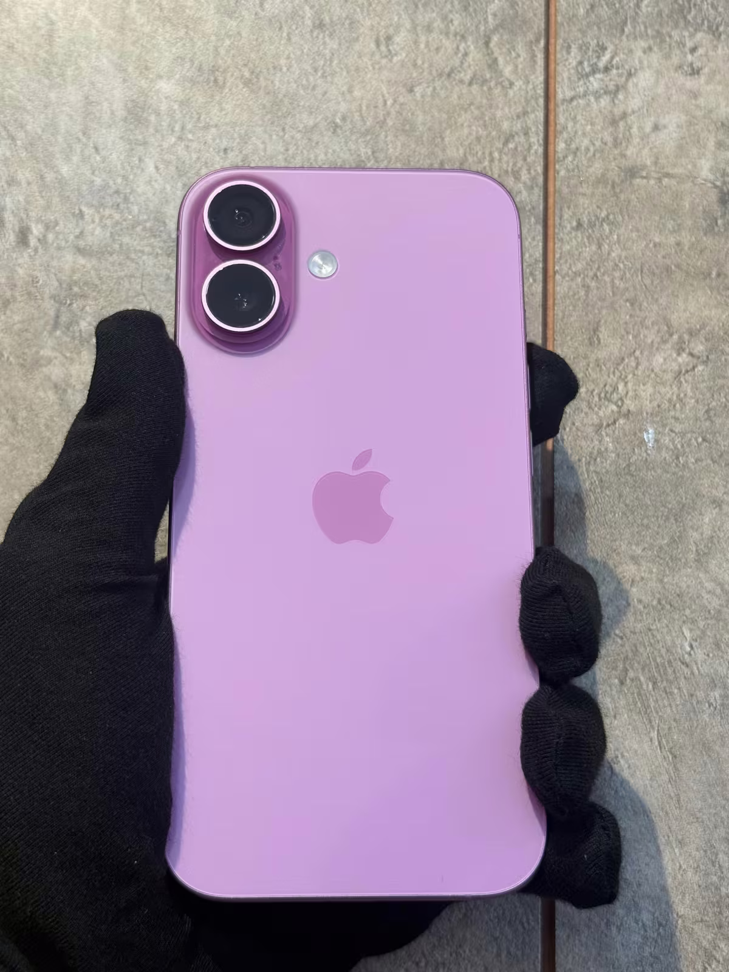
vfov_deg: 39.7
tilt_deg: +16.0
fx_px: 1348
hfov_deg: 30.3
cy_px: 486
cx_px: 364
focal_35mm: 48
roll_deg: -3.6
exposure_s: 1/50
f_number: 1.78
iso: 64
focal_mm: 6.76
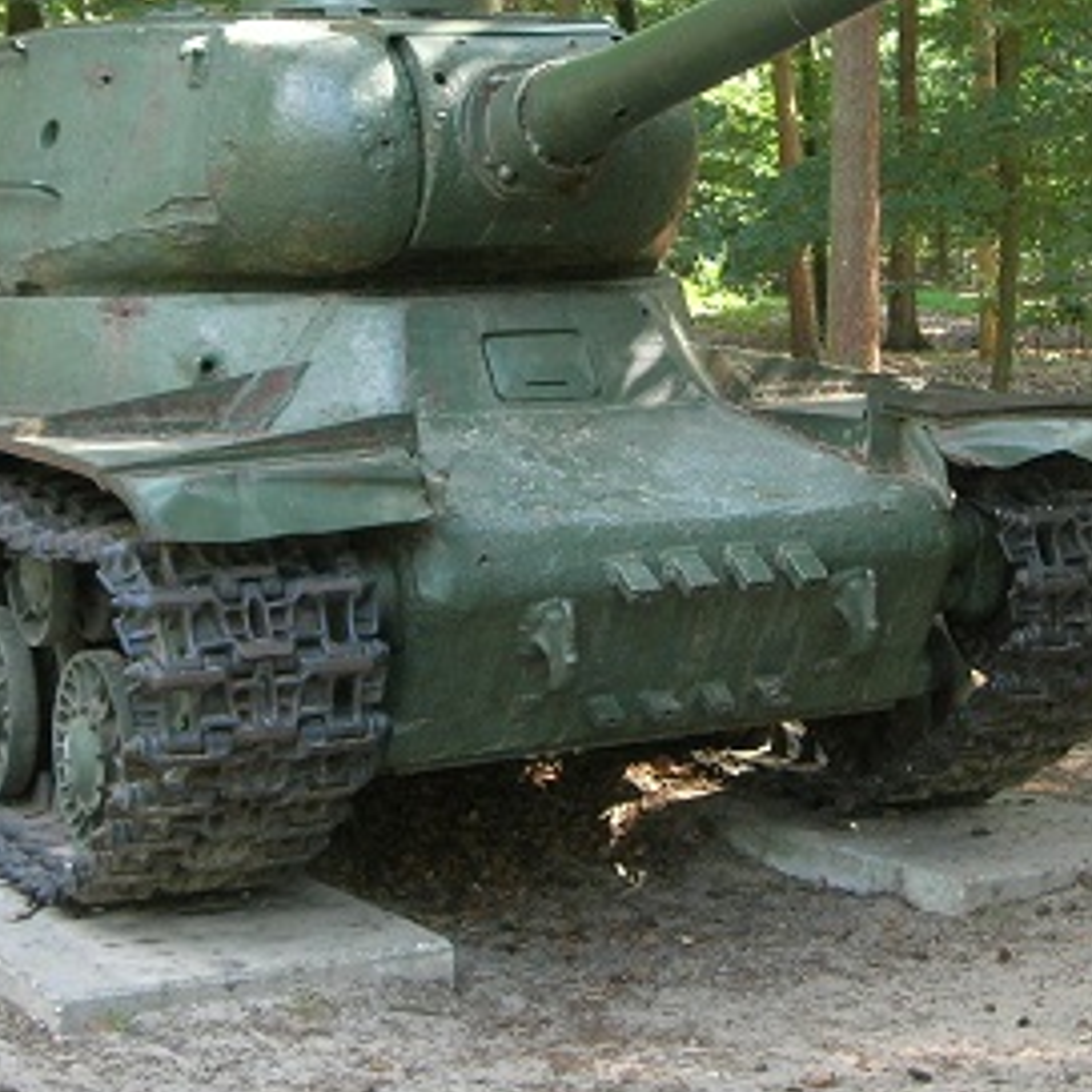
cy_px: 213
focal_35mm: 79
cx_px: 626
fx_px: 2820
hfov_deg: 21.9
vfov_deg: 21.6
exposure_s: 1/51.7
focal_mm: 7.8
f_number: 2.8
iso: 78
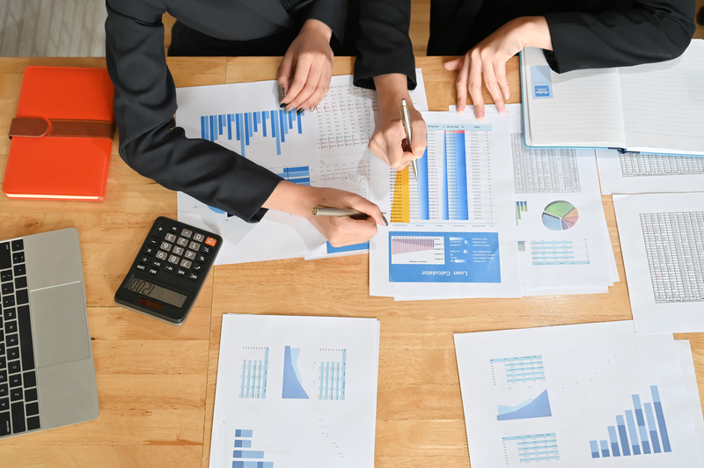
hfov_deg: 44.5
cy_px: 234
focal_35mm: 44
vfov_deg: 30.5
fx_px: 860
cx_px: 352
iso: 640
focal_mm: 44
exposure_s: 1/80
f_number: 5
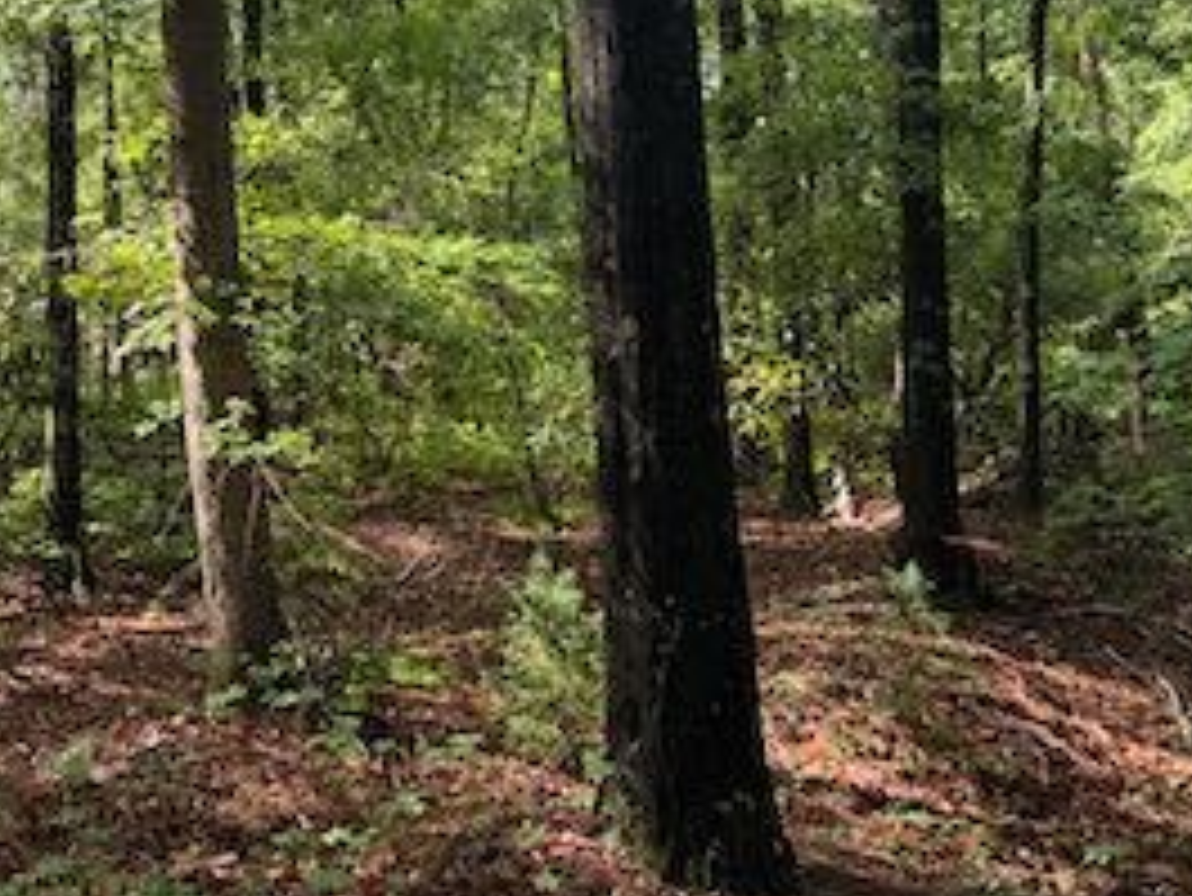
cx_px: 40
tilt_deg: +4.6
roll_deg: +1.7
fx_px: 1998
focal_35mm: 58
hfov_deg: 31.1
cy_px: 126
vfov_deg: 24.7
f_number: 1.78
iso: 64
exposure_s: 1/121
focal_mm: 6.76
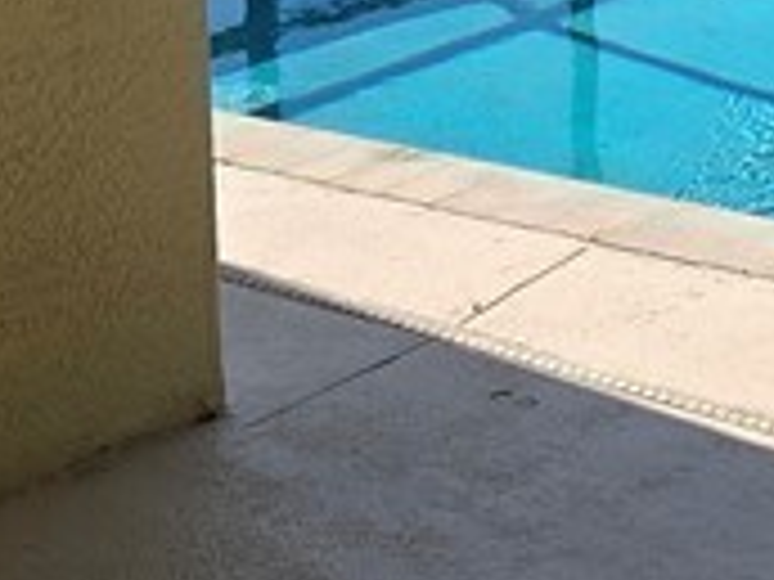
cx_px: 1102
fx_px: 3063
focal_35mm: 137
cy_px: -391
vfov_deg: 10.3
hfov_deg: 13.7
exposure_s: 1/2961
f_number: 1.8
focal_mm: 5.4
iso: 80
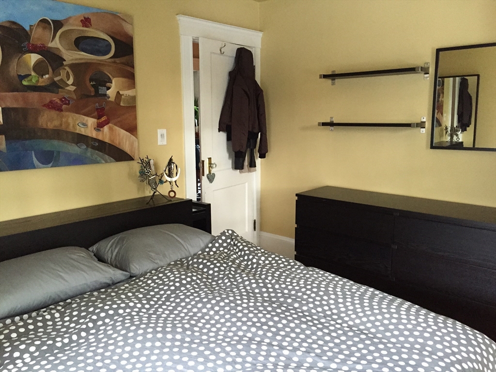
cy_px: 186
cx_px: 248
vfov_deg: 48.2
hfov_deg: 61.7
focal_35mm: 29
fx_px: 416
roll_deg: -0.1
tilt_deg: -9.6
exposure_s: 1/30
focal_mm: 4.15
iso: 250
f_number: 2.2
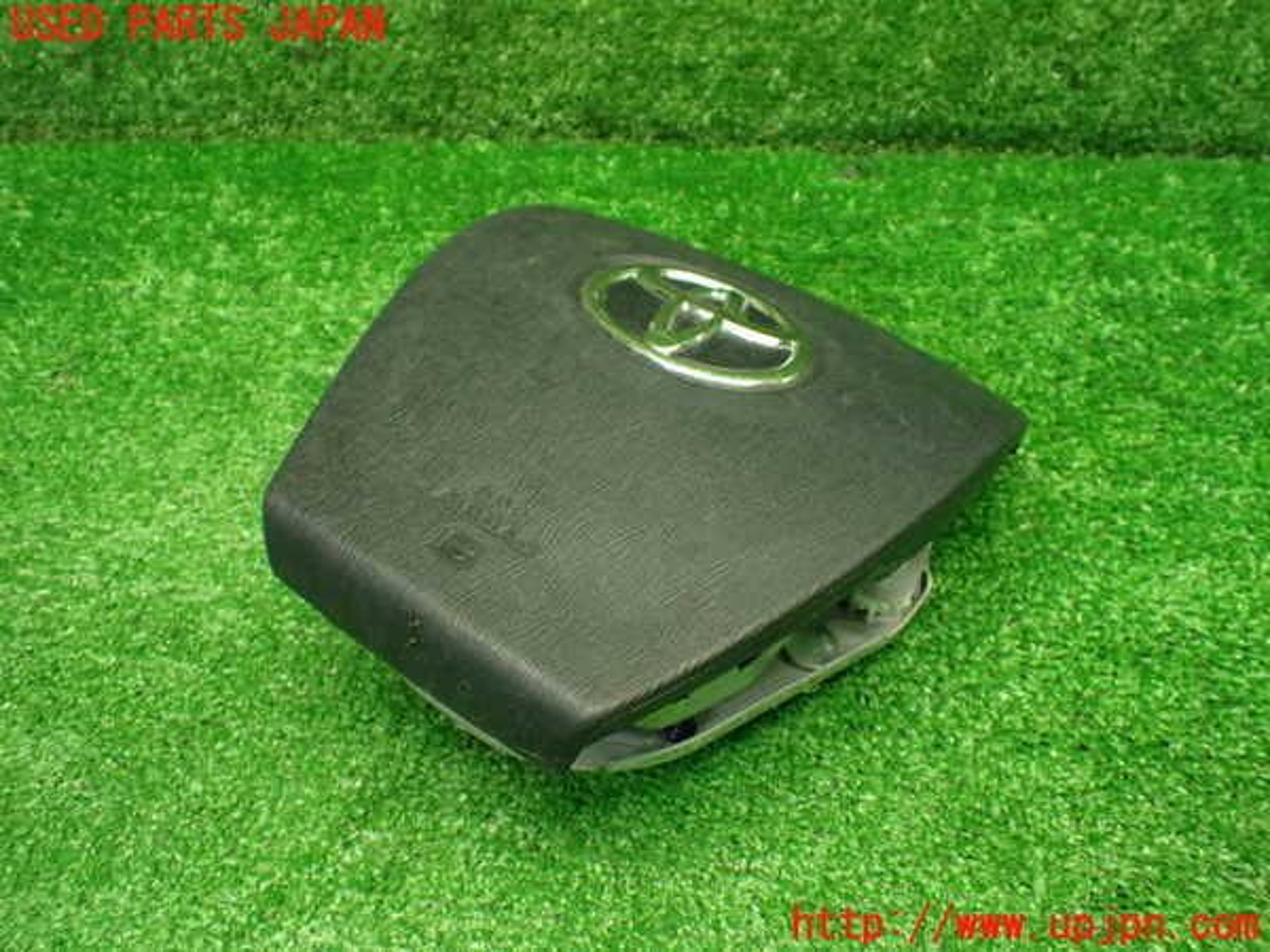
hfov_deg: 60.0
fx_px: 1101
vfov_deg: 46.8
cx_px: 635
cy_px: 476
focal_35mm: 30
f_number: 2.3
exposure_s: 1/100
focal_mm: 5.4
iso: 800
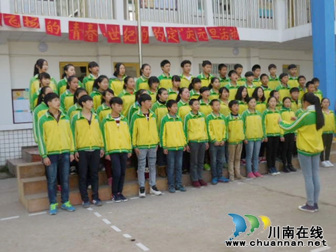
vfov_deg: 36.8
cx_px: 168
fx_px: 379
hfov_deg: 47.9
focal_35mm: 39
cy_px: 126
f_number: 3.9
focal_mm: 7
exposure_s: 1/320
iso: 125
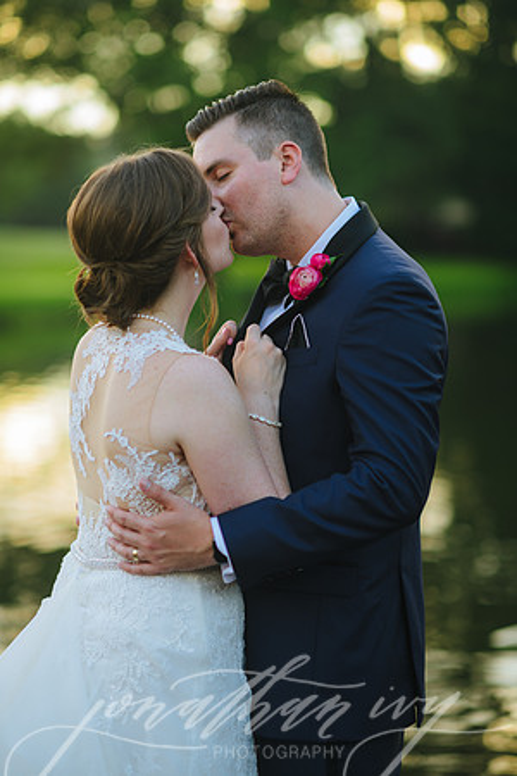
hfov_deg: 16.1
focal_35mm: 85
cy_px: 388
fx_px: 1831
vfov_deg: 23.9
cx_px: 258
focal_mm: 85
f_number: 2
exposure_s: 1/125
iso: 100
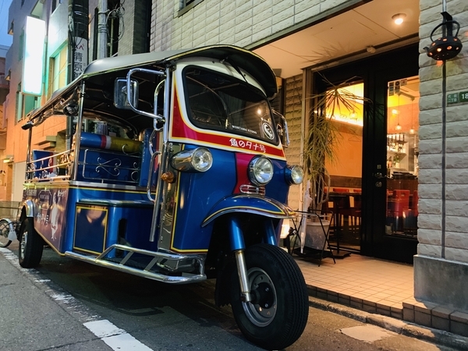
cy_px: 176
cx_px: 234
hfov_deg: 67.3
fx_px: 352
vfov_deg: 53.1
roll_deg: -2.5
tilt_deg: +3.3
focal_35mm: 26
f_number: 1.8
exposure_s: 1/25
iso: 640
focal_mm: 4.25
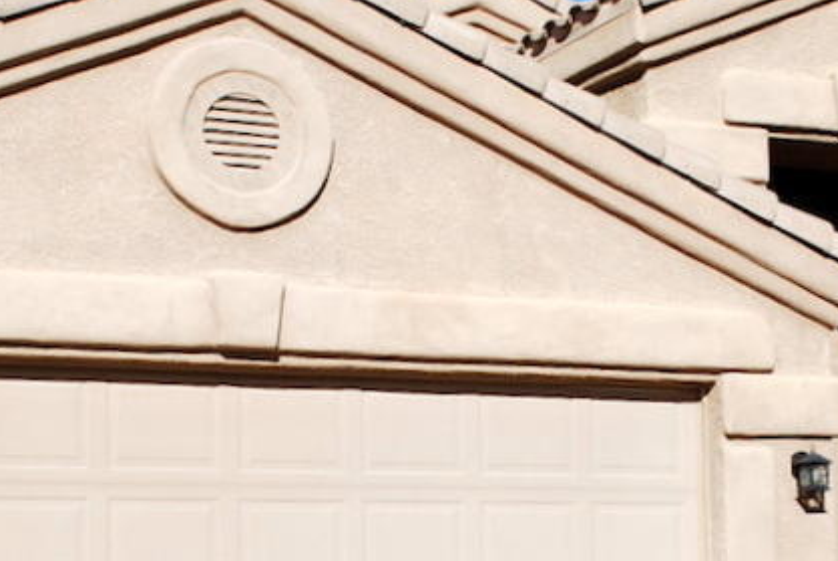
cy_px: 478
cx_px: 569
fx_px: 2144
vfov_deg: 14.8
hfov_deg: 22.0
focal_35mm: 92
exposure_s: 1/320
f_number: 9
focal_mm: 20
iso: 100
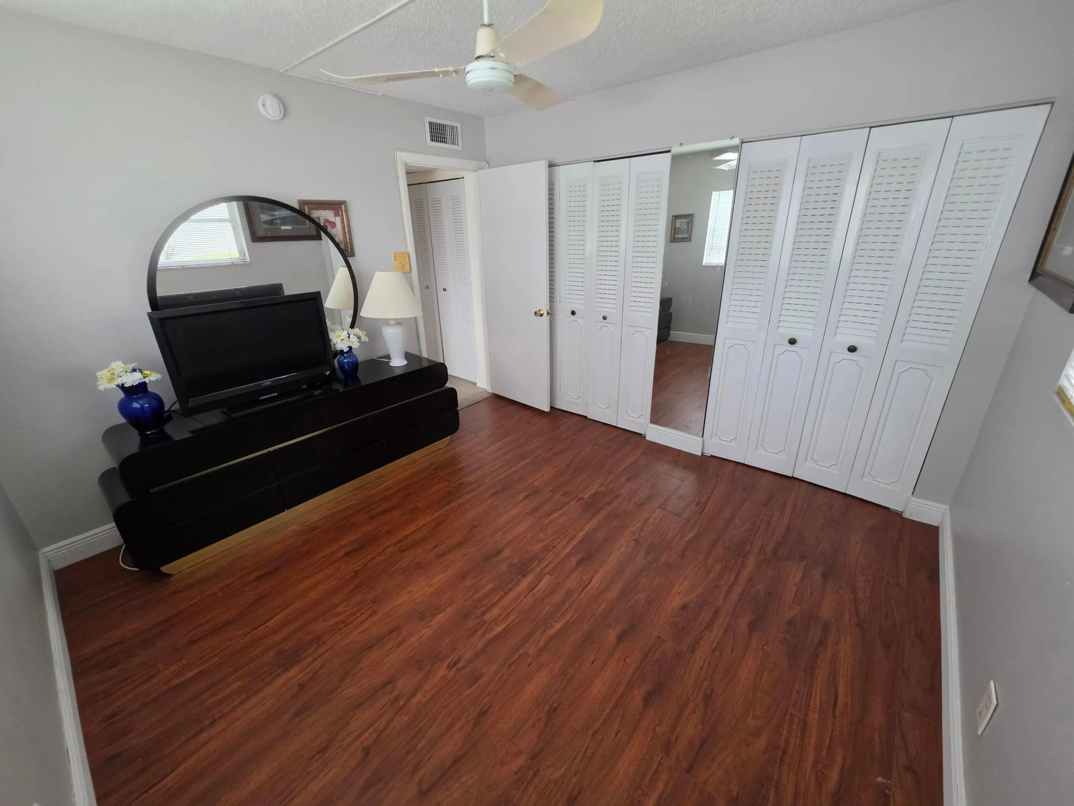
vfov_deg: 89.9
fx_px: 403
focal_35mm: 13
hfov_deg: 106.2
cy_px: 403
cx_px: 537
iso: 250
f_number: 1.9
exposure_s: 1/120
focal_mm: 2.2
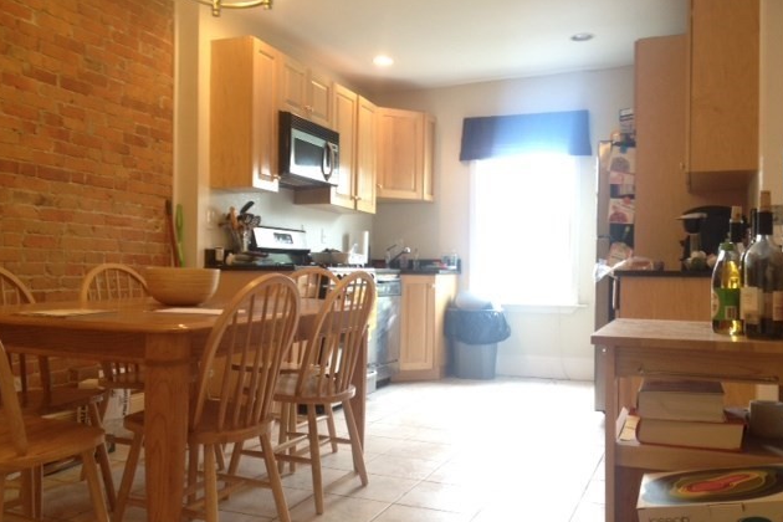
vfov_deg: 35.9
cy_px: 273
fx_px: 805
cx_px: 392
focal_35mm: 37
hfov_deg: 51.9
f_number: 2.4
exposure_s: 1/20
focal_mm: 4.28
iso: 80
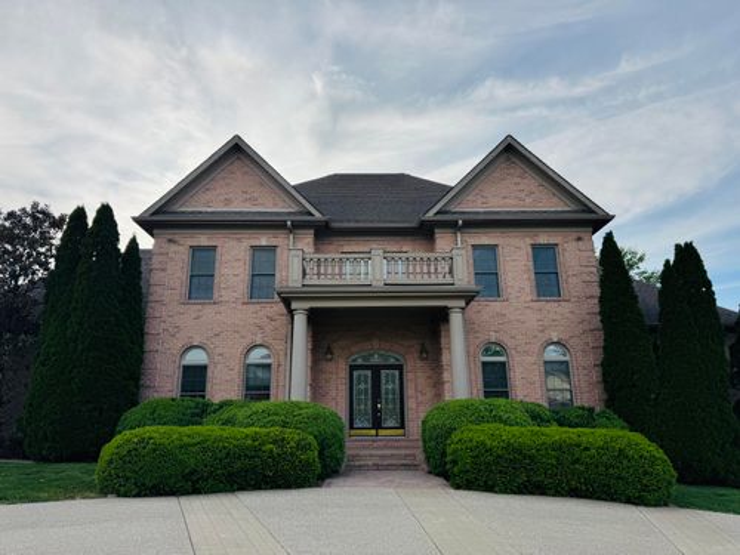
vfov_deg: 56.8
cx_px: 370
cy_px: 278
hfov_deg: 71.6
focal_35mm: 24
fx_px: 513
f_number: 1.78
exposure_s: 1/4049
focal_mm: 6.76
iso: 80
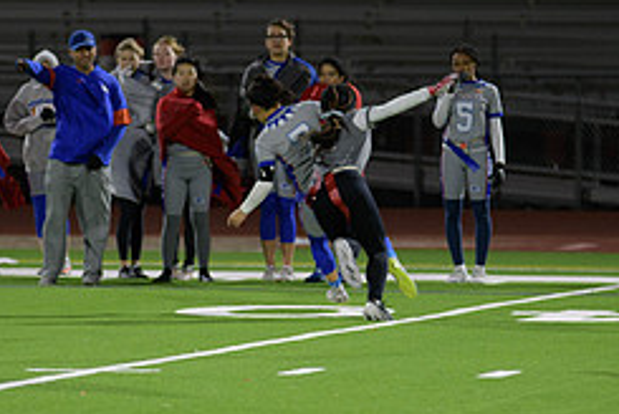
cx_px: 283
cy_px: 201
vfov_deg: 3.5
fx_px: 6714
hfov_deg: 5.3
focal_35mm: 390
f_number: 2.8
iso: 900
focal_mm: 165
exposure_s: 1/200
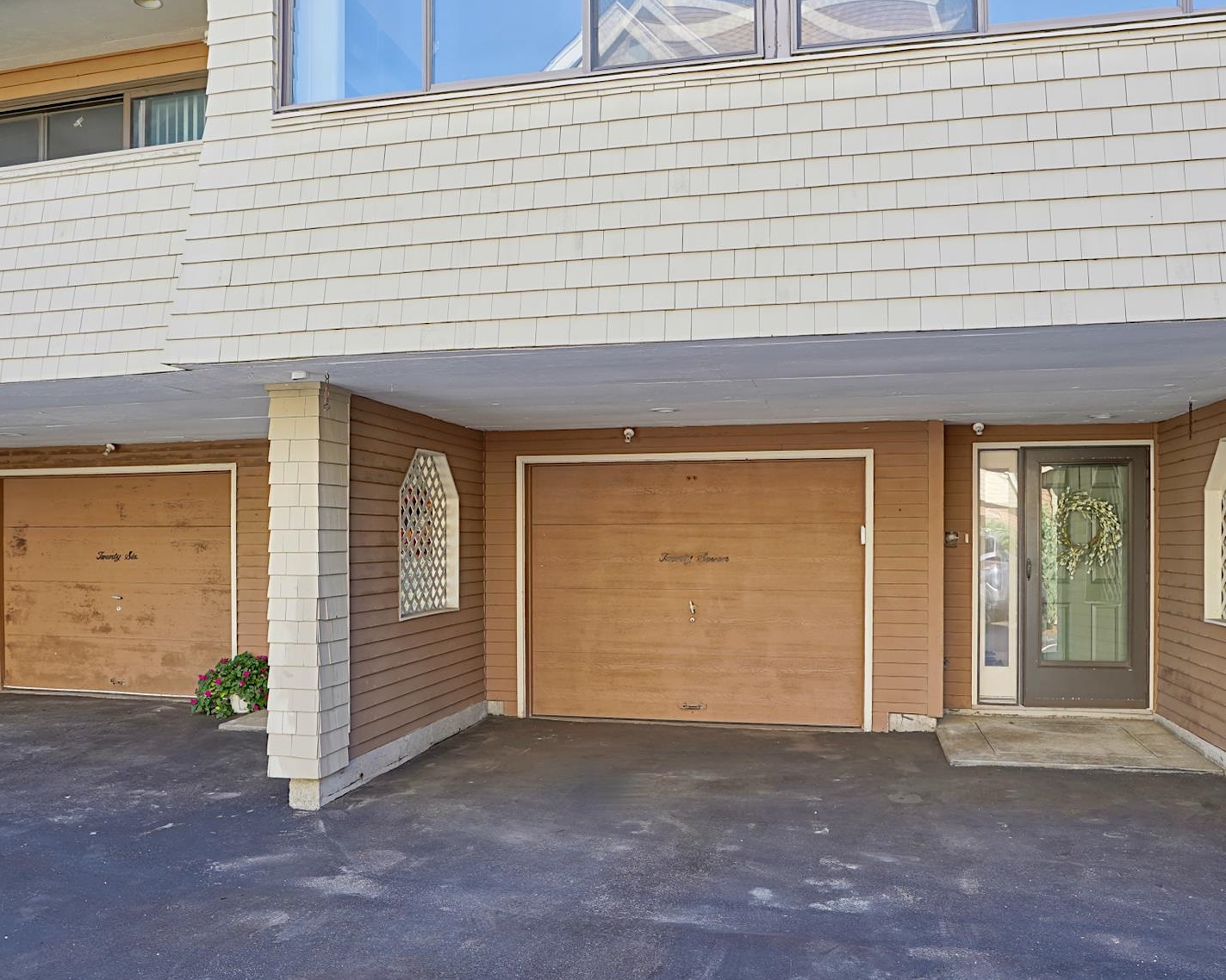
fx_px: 689
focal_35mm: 19
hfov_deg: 82.4
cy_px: 500
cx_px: 726
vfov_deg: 70.8
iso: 100
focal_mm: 16
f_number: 4
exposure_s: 1/60
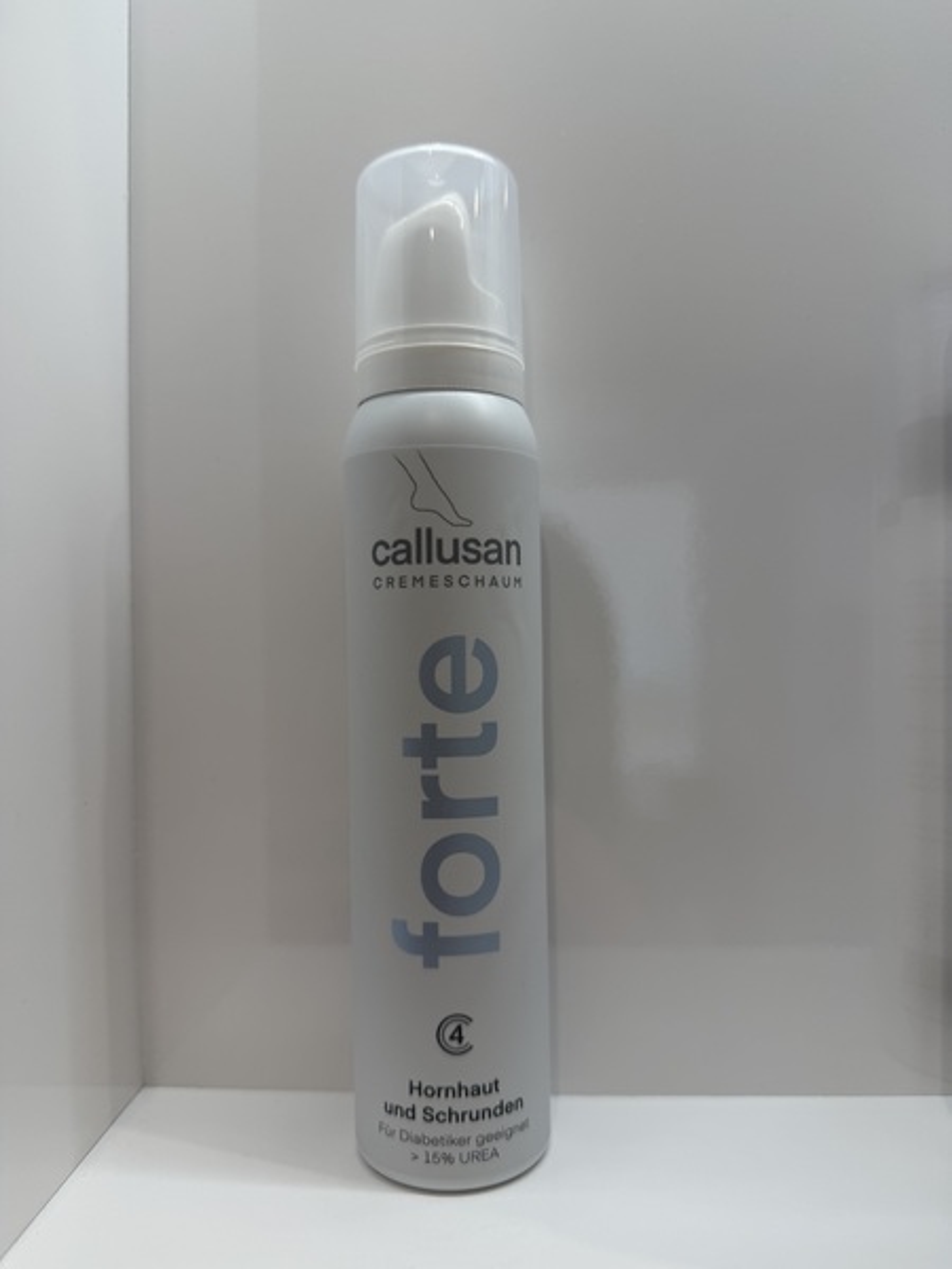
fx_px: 880
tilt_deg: -0.6
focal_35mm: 24
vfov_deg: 71.6
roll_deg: +0.3
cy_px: 634
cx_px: 476
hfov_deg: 56.8
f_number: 1.78
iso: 64
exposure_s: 1/100
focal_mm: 6.76
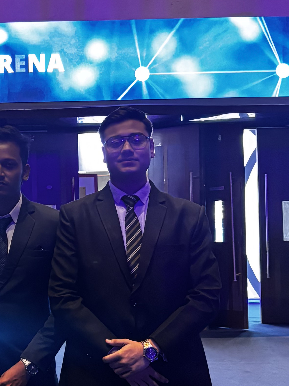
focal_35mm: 94
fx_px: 1046
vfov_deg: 20.9
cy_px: 207
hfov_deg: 14.9
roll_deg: +0.9
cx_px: -104
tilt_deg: +2.4
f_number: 1.6
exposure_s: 1/30
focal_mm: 5.96
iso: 800
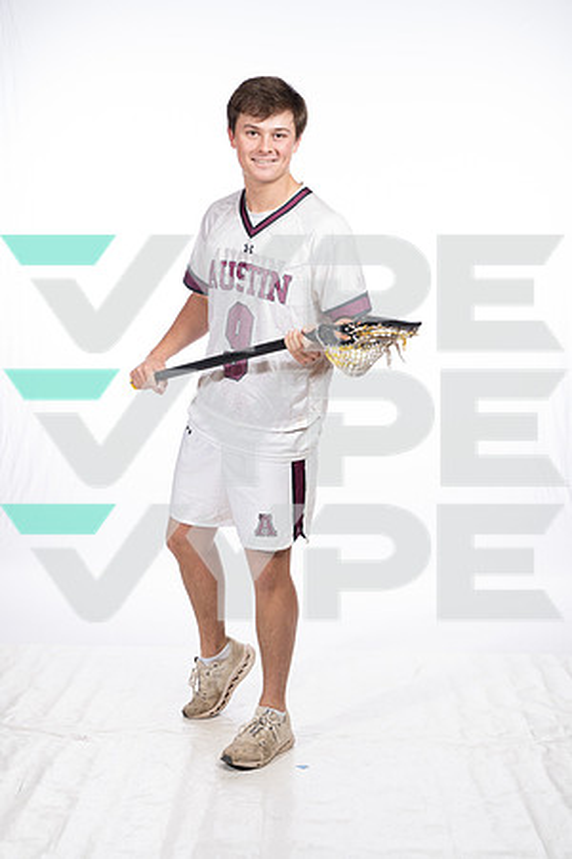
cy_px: 430
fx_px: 1215
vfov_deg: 38.9
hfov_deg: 26.5
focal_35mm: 51
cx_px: 286
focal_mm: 51
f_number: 7.1
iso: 640
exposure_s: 1/250
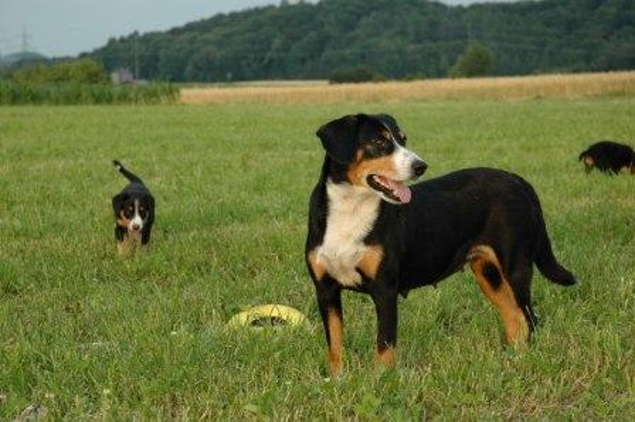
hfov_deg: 21.9
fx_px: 1639
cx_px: 318
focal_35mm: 93
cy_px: 211
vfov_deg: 14.7
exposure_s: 1/160
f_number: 6.3
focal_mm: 62
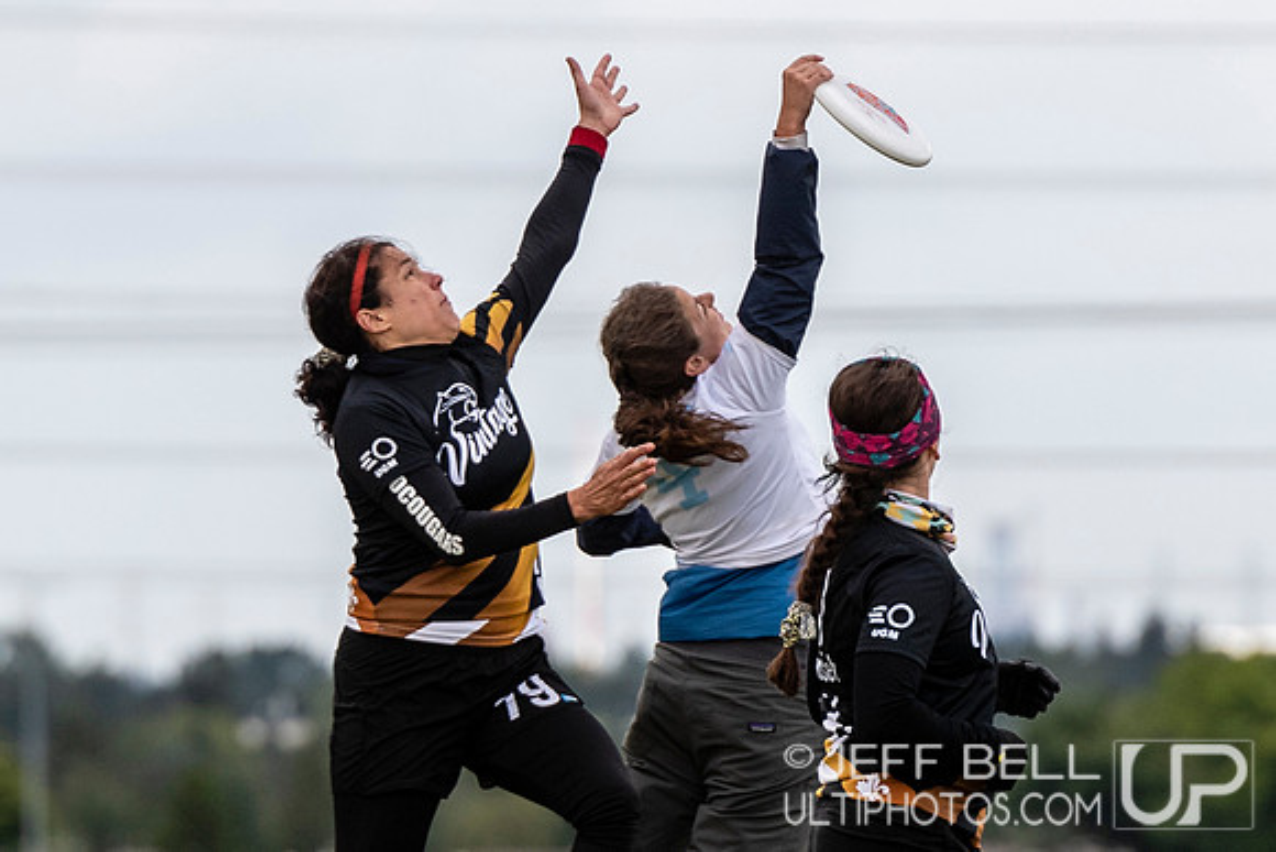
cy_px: 212
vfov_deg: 1.7
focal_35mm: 821
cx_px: 566
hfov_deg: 2.5
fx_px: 29099
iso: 180
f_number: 4
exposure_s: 1/1250
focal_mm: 200
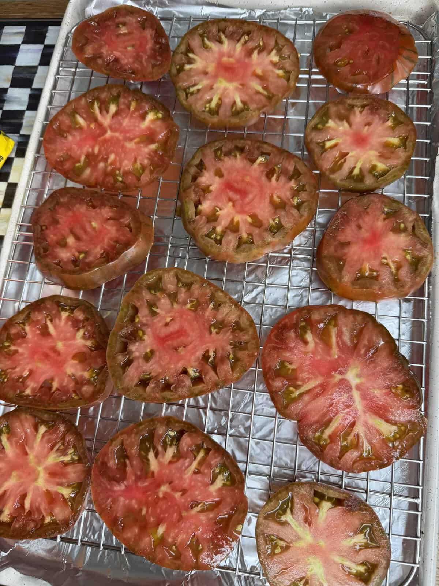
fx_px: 406
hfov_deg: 56.8
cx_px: 220
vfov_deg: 71.6
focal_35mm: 24
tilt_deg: -75.1
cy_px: 293
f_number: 1.78
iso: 80
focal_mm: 6.76
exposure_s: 1/322
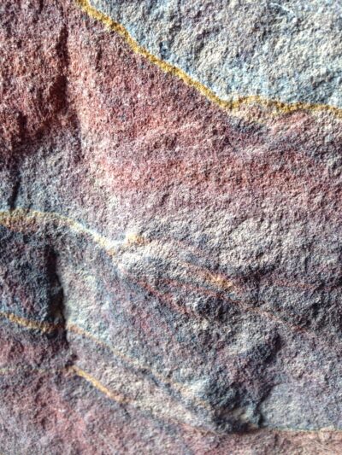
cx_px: 171
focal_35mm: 33
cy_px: 228
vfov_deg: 55.3
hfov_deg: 43.0
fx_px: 435
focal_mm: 4.12
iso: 50
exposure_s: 1/120
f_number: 2.4
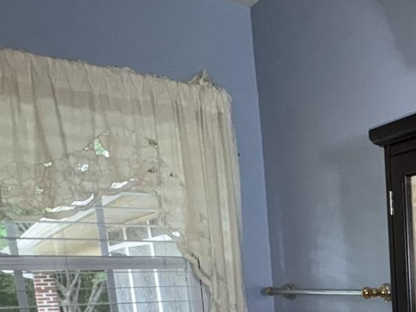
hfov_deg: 33.5
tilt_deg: -12.0
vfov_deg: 26.6
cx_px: 477
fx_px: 577
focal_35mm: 48
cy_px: 384
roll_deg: +1.2
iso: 320
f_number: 2.2
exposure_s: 1/60
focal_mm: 2.22
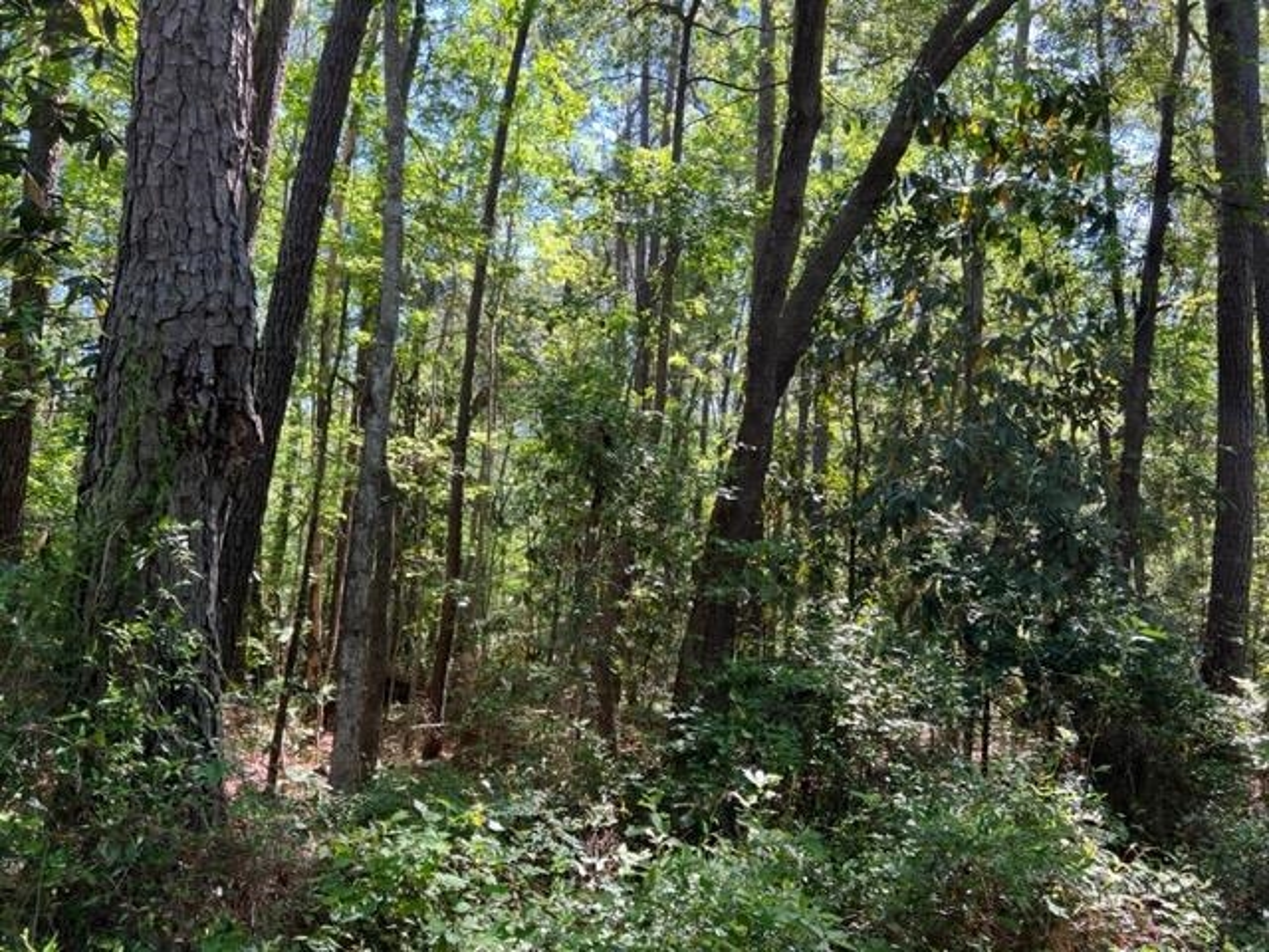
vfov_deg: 53.1
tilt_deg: +6.9
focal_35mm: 26
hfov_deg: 67.3
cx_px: 634
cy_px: 476
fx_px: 953
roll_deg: -3.4
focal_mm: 5.7
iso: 50
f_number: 1.5
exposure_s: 1/261
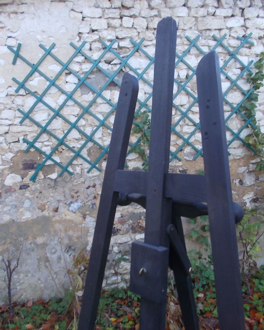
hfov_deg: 51.5
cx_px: 133
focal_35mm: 28
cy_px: 172
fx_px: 273
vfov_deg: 62.2
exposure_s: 1/50
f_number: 3.2
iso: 80
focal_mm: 4.6
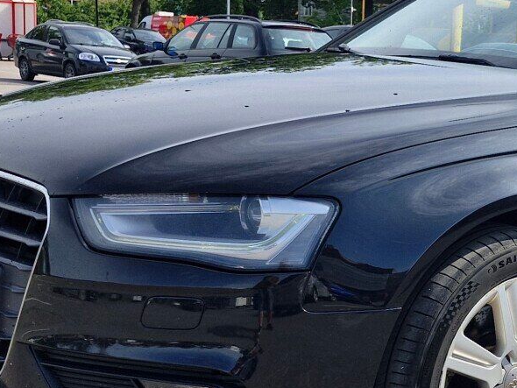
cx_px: 541
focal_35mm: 76
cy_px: 261
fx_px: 1136
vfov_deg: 19.3
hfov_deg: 24.3
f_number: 1.8
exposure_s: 1/1492
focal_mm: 5.54
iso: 50
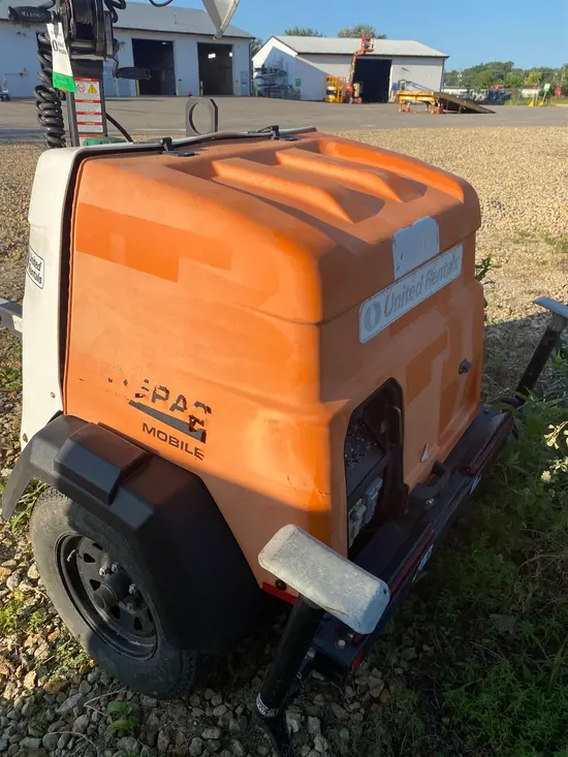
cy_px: 378
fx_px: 569
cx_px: 284
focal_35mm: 26
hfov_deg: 53.1
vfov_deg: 67.3
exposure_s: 1/2105
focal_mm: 4.25
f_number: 1.8
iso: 32
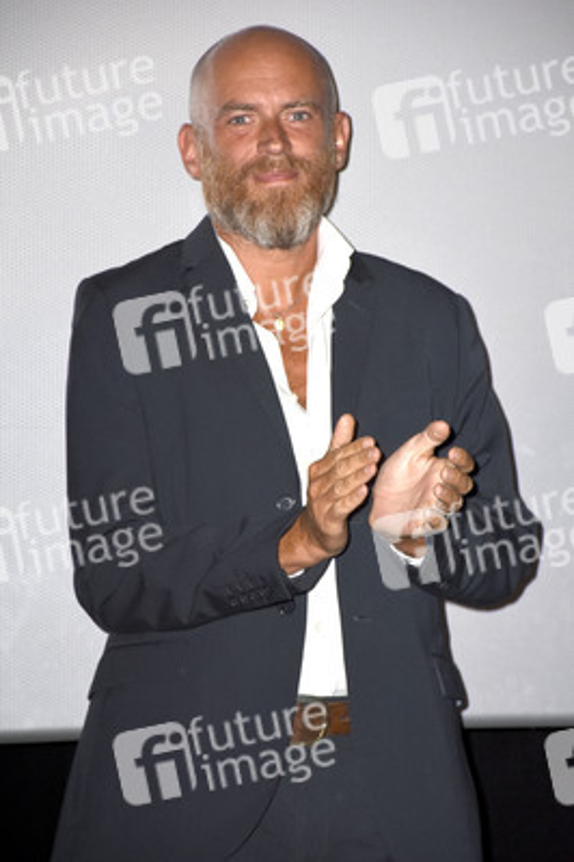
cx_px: 287
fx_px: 5031
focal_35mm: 210
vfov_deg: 9.8
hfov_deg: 6.5
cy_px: 431
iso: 800
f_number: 5.6
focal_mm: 140
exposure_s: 1/125
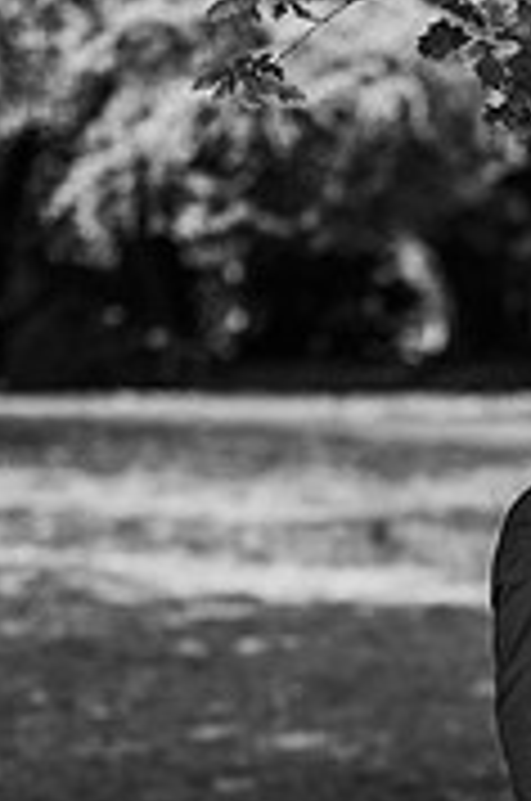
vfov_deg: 9.6
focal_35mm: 215
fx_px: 4775
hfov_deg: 6.3
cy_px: 626
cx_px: 614
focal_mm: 85
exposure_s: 1/2500
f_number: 2
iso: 100
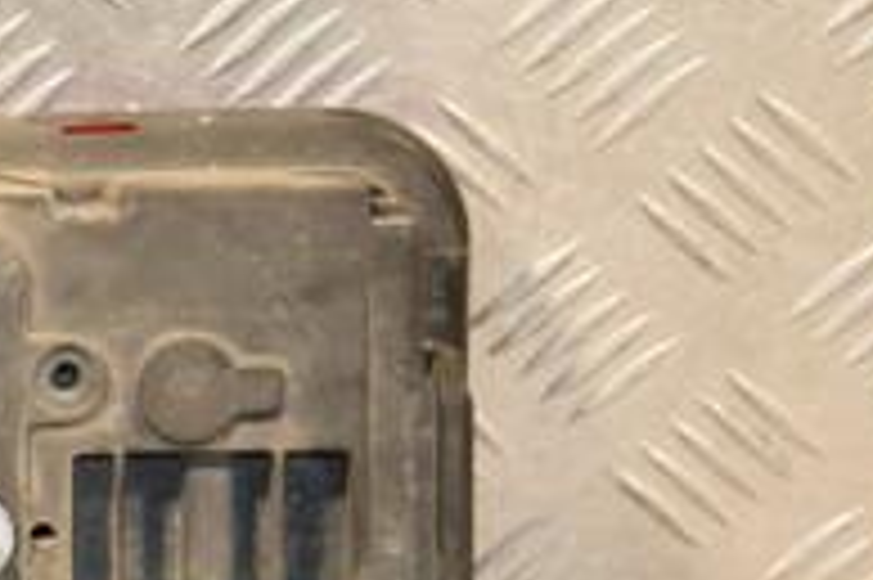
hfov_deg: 9.6
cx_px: -450
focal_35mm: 209
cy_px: 441
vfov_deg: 6.6
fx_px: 5053
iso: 800
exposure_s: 1/125
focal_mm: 45
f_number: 4.8
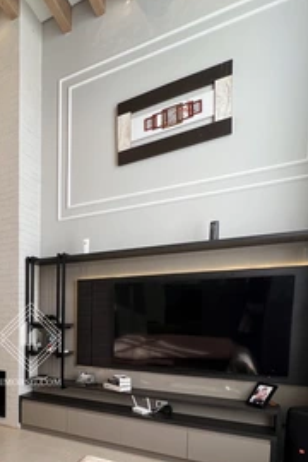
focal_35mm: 24
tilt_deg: -3.8
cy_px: 344
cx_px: 31
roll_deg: -0.3
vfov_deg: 69.1
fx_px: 308
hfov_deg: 47.7
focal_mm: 1.57
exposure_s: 1/120
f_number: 1.8
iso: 64
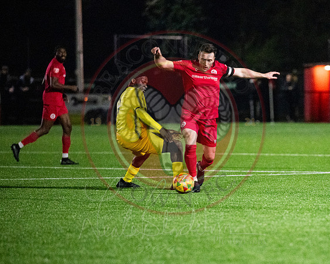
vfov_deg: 4.7
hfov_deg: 5.9
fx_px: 3196
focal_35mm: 327
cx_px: 282
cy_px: 176
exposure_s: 1/1000
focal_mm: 200
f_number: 2.8
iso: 8000
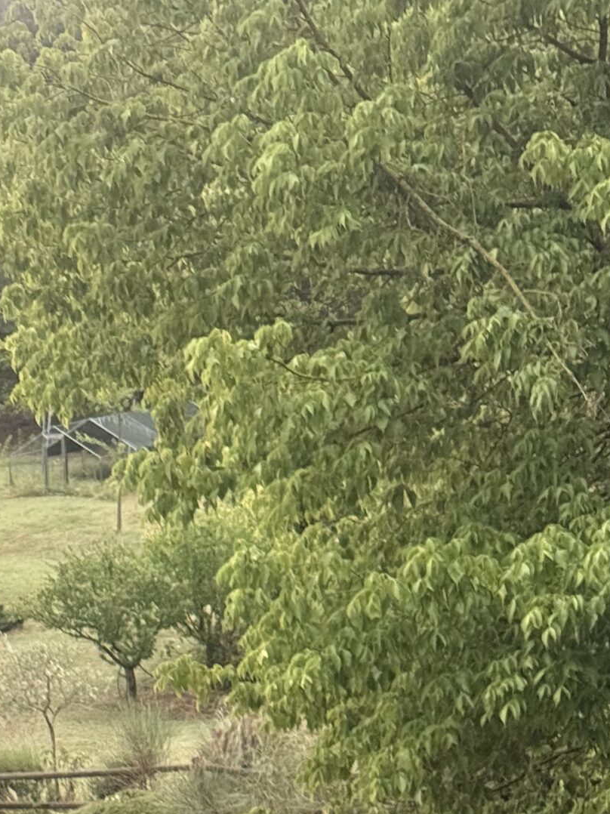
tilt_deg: +1.6
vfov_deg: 17.0
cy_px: 773
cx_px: 65
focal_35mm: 114
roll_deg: -0.5
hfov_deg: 12.9
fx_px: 2680
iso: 640
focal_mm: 6.76
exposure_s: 1/30
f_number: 1.78
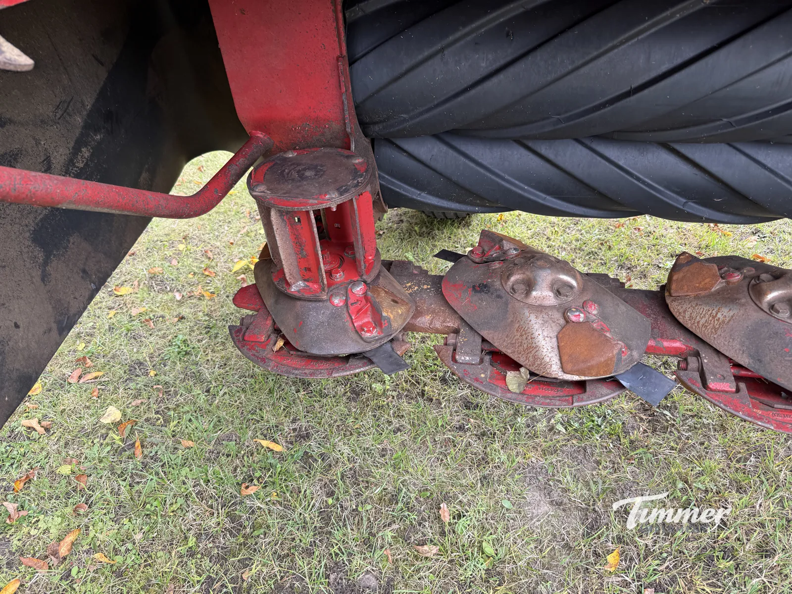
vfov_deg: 56.8
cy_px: 297
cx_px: 396
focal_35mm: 24
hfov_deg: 71.6
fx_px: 549
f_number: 1.78
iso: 50
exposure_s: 1/124
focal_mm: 6.76
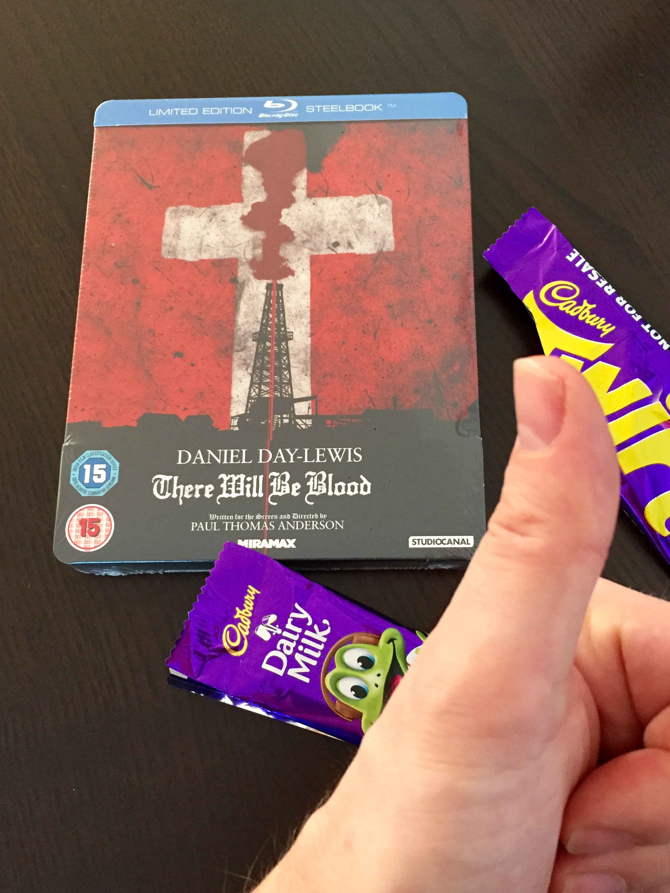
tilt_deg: -74.7
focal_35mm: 32
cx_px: 366
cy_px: 469
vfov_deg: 56.8
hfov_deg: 44.1
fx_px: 826
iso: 200
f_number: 2.2
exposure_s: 1/33
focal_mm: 4.15
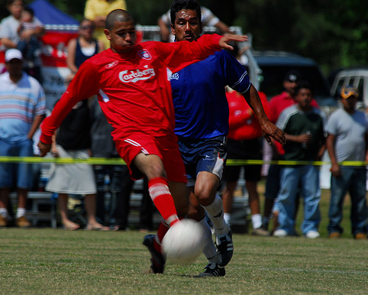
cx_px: 157
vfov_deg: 2.5
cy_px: 148
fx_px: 6832
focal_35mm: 627
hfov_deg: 3.1
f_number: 6.3
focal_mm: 370
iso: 100
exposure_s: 1/180
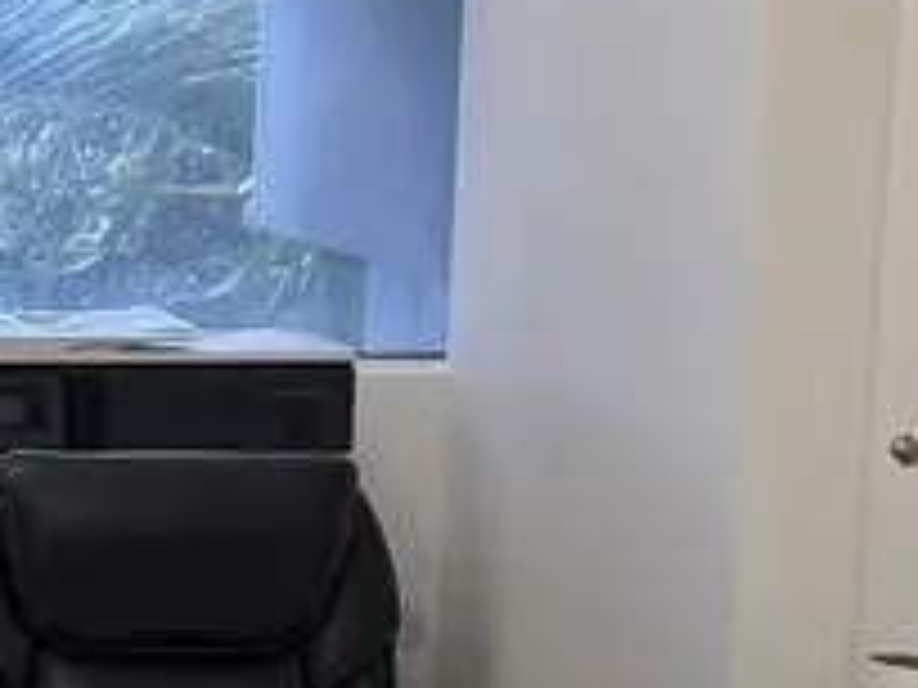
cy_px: 728
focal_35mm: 188
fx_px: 4986
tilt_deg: -8.6
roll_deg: +0.0
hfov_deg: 9.9
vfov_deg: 7.9
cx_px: -806
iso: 100
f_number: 1.78
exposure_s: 1/120
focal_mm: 6.76
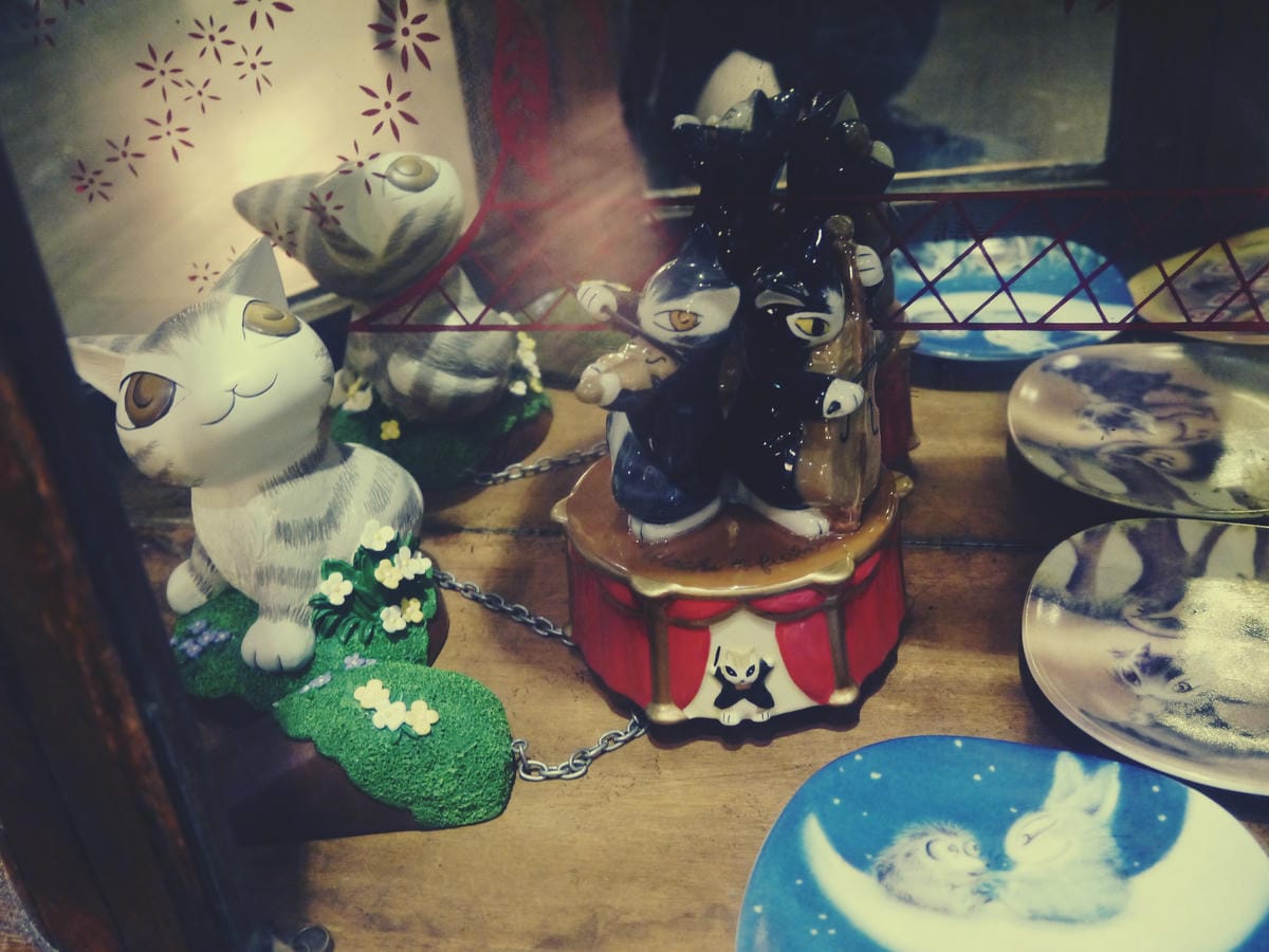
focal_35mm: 36
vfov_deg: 39.7
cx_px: 634
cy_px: 476
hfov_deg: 51.4
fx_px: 1320
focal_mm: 18
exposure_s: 1/15
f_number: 4.3
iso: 1600
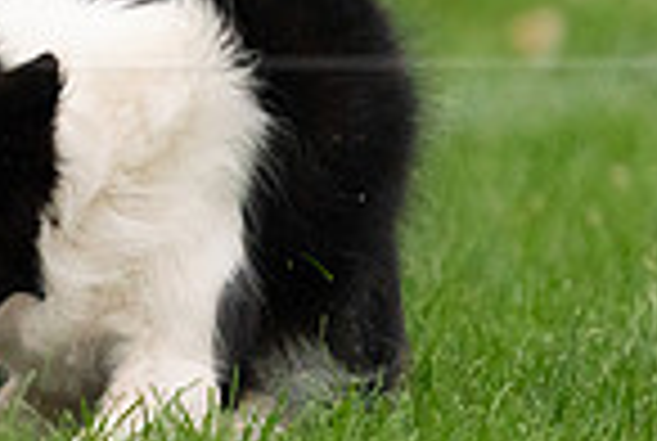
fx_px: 26644
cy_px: -2
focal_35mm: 1457
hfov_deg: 1.4
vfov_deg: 0.9
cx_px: 90
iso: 6400
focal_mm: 368
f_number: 6.3
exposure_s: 1/1600
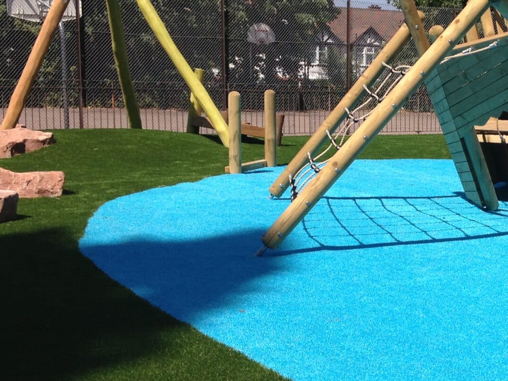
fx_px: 1218
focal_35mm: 83
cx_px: 486
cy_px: 246
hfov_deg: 22.8
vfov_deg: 17.7
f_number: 2.4
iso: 50
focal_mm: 4.28
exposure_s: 1/1727
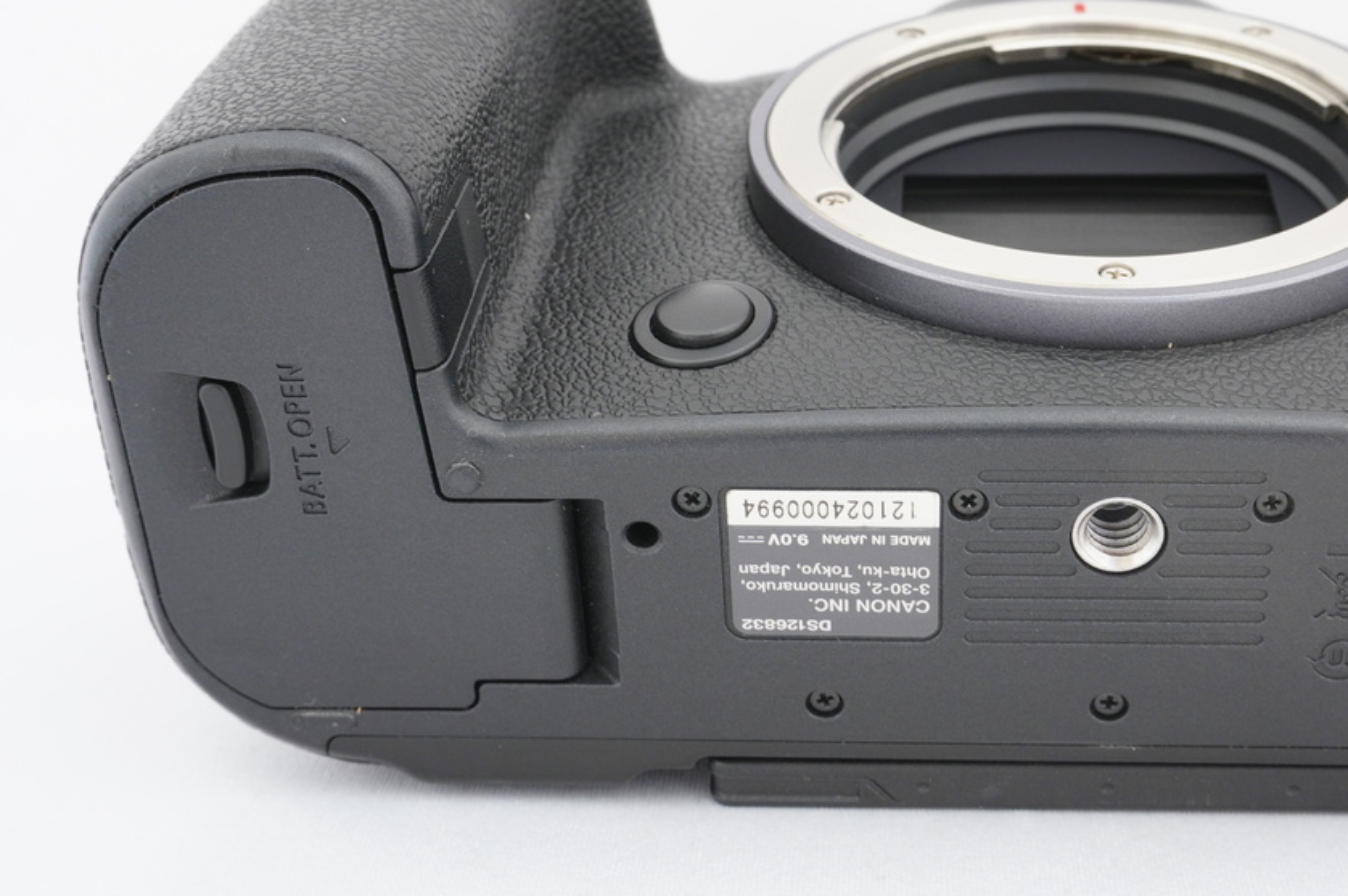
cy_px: 327
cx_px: 883
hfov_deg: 36.8
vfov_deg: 25.1
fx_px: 2009
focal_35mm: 54
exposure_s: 1/1.6
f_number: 11
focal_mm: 25
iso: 400
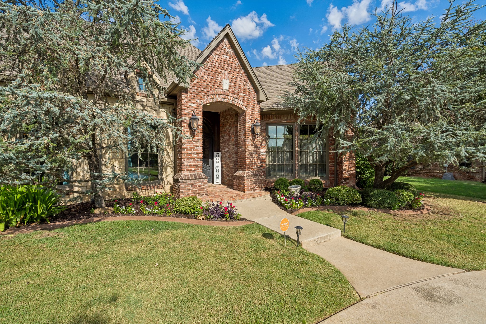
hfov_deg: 96.7
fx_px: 216
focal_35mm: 16
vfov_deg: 73.7
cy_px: 162
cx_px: 243
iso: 200
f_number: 8
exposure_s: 1/1000
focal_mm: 16
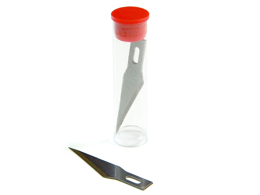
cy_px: 98
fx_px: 653
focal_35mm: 87
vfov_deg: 17.0
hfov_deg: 22.5
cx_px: 128
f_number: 4.2
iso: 400
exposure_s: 1/250
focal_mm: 15.1
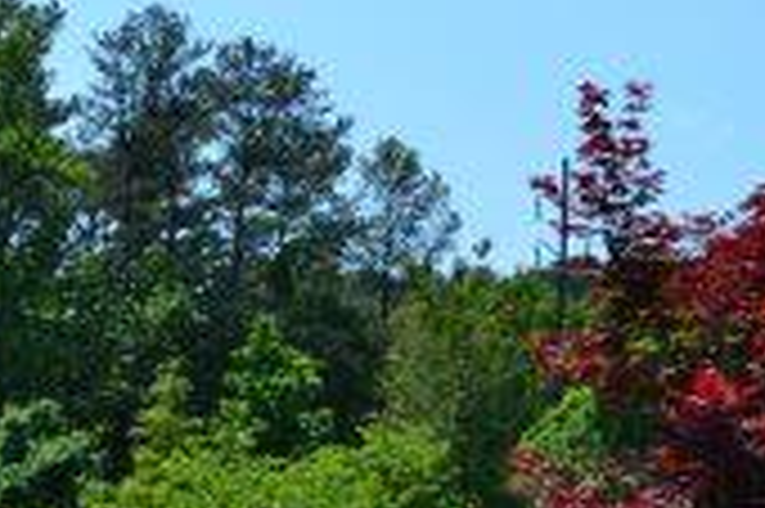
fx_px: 2017
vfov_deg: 13.8
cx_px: 446
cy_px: 654
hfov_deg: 21.5
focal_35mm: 95
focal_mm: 24
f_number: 11
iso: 400
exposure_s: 1/400
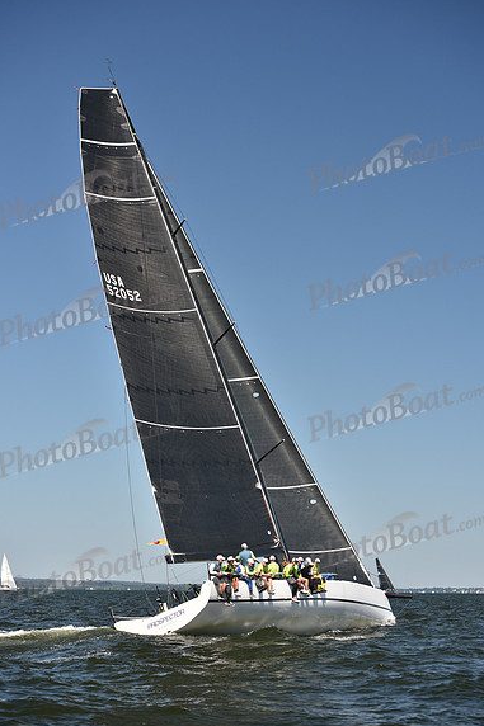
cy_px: 362
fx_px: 1433
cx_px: 242
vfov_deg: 28.5
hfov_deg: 19.2
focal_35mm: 71
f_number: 4.5
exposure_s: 1/800
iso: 250
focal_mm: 70
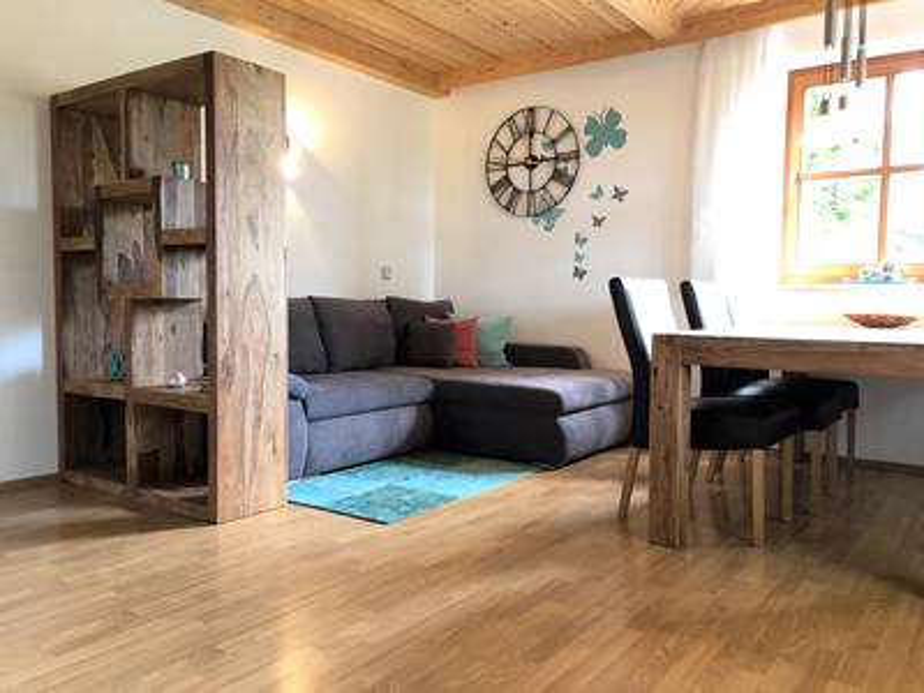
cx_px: 462
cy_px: 346
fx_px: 747
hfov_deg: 63.4
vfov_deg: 49.7
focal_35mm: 28
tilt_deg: -3.9
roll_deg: -0.7
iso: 64
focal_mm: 4
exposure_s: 1/17
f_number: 1.8
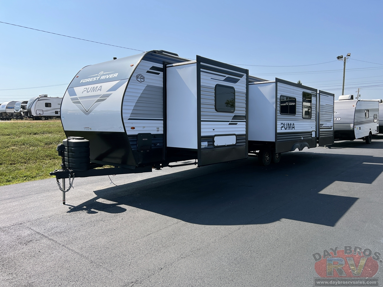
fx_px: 288
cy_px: 144
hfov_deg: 67.3
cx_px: 192
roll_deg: +2.3
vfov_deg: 53.1
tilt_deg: -5.0
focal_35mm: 26
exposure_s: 1/3831
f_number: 1.5
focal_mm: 5.7
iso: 50
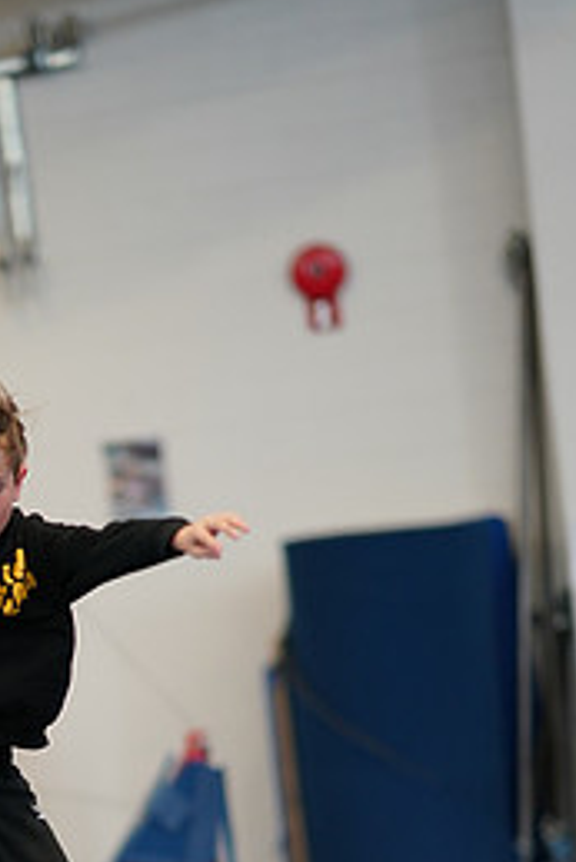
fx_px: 4554
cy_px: 822
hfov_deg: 7.2
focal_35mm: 190
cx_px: 2
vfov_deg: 10.7
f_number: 1.4
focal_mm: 85
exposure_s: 1/500
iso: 800
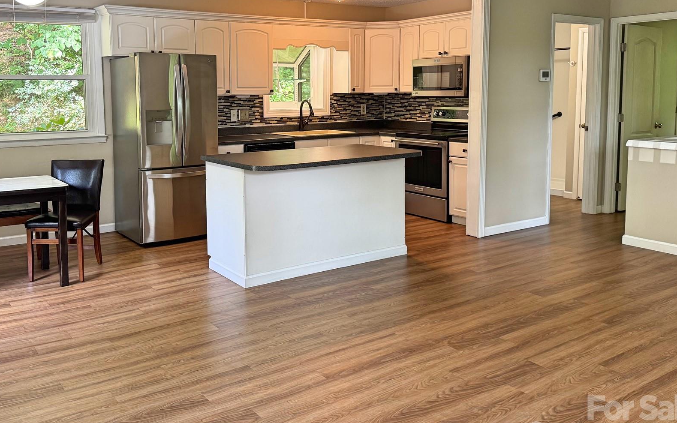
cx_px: 290
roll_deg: +1.2
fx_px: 609
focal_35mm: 33
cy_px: 147
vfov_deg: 38.0
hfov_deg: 57.9
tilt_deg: -6.4
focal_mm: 6.76
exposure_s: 1/120
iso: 160
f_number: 1.78
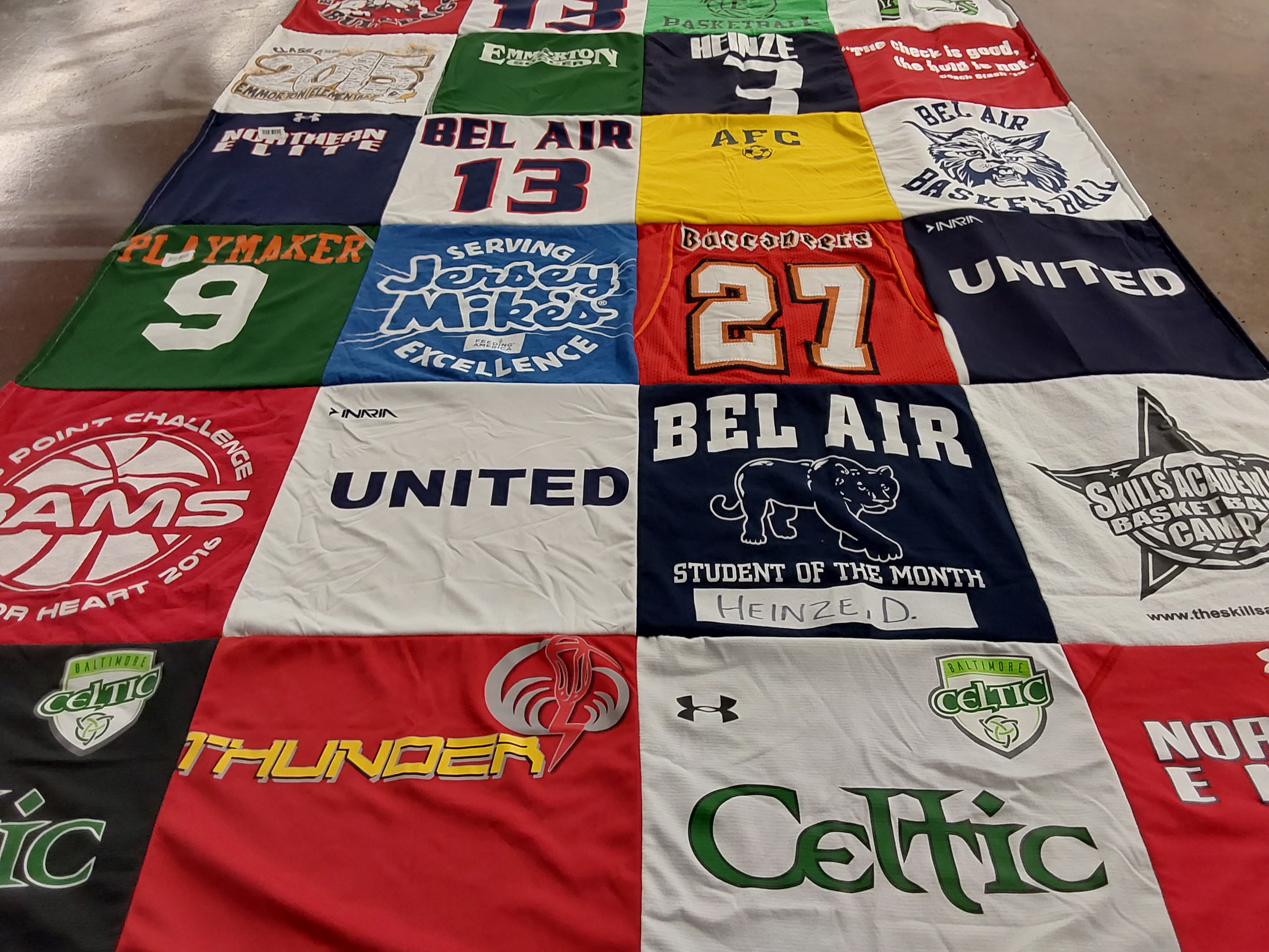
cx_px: 634
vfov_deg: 49.7
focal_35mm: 28
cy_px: 476
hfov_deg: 63.4
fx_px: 1026
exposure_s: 1/60
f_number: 1.9
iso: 80
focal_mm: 2.91
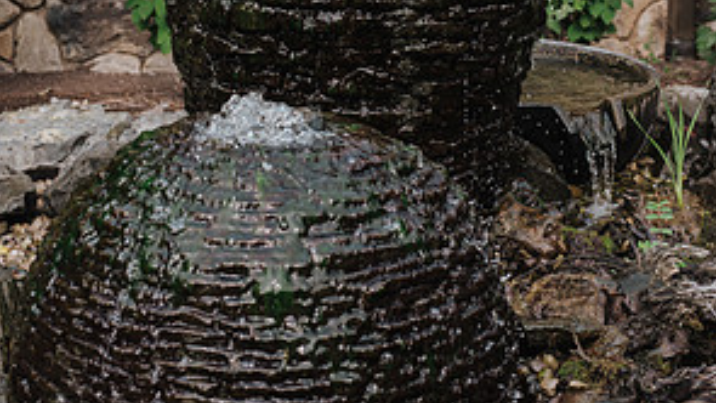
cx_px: 357
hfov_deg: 26.5
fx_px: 1519
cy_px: 36
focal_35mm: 80
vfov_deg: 14.9
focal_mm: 50
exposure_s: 1/500
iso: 250
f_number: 5
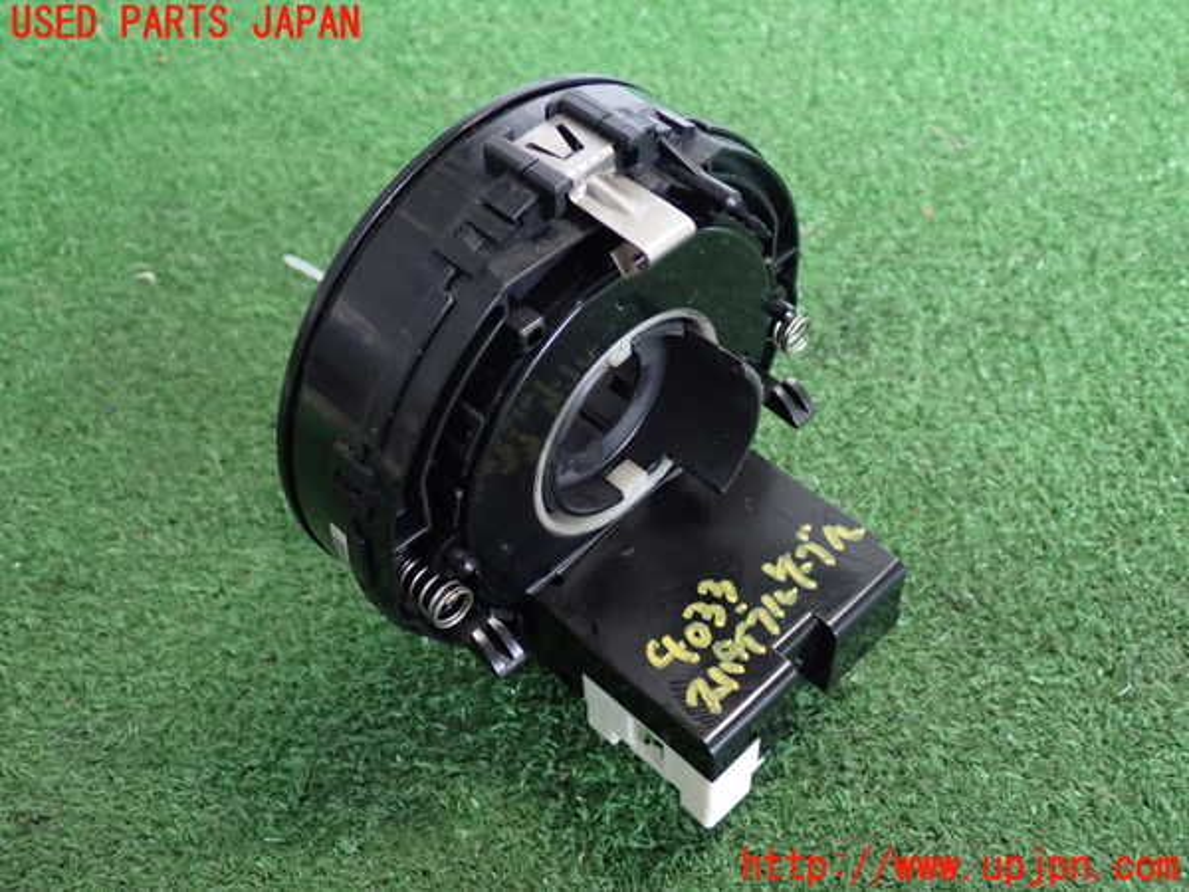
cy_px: 446
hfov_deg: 45.8
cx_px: 594
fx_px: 1408
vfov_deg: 35.1
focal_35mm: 41
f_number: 2.8
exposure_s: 1/40
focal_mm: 7.31
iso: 800
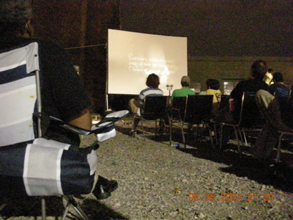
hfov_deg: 52.6
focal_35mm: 35
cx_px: 146
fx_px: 296
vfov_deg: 40.7
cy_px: 110
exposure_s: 1/1.6
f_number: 2.8
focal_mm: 5.8
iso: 1600
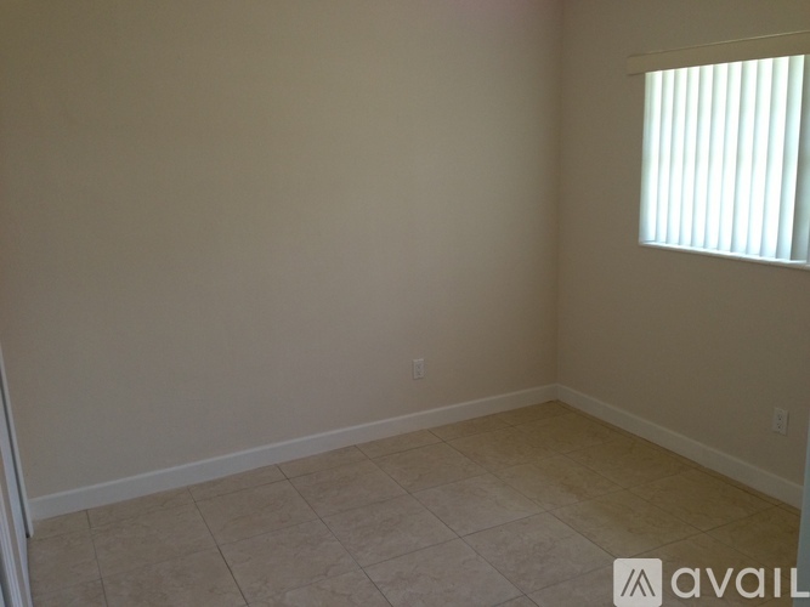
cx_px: 405
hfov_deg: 55.4
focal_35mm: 33
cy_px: 304
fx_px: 772
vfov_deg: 42.9
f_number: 2.4
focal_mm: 4.13
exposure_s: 1/60
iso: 100
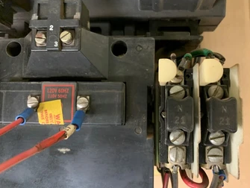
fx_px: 224
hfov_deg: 58.2
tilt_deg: -84.9
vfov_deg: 45.5
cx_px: 137
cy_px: 97
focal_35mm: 31
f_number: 1.8
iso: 500
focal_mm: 4.25
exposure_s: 1/30
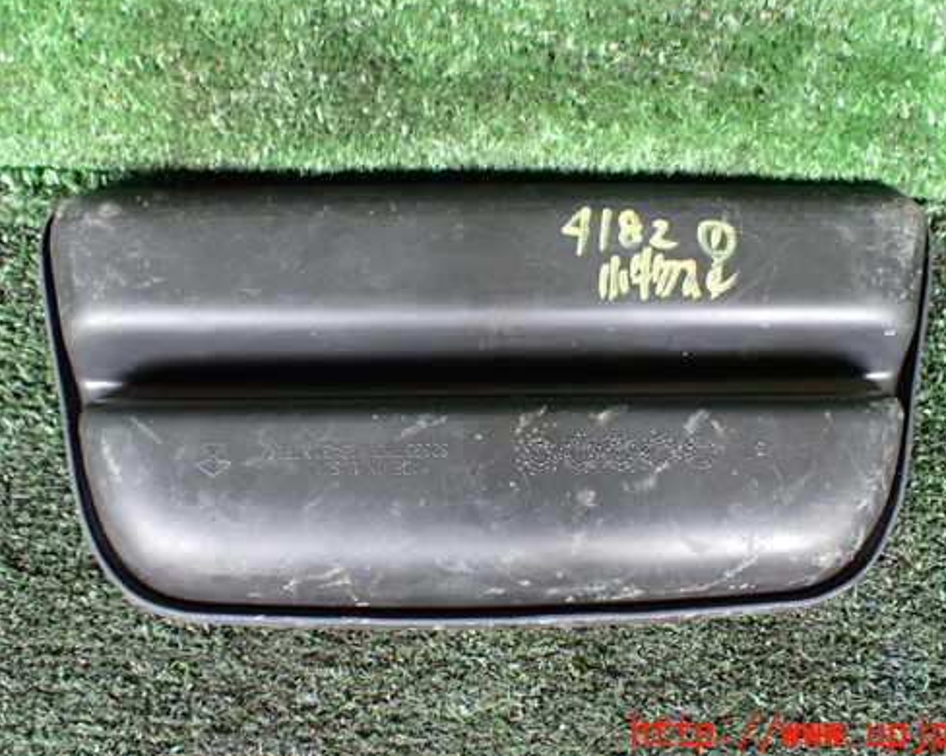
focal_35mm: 36
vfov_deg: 41.0
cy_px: 322
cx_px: 487
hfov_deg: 50.3
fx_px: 1008
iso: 800
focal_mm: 5.4
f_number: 2.3
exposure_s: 1/30
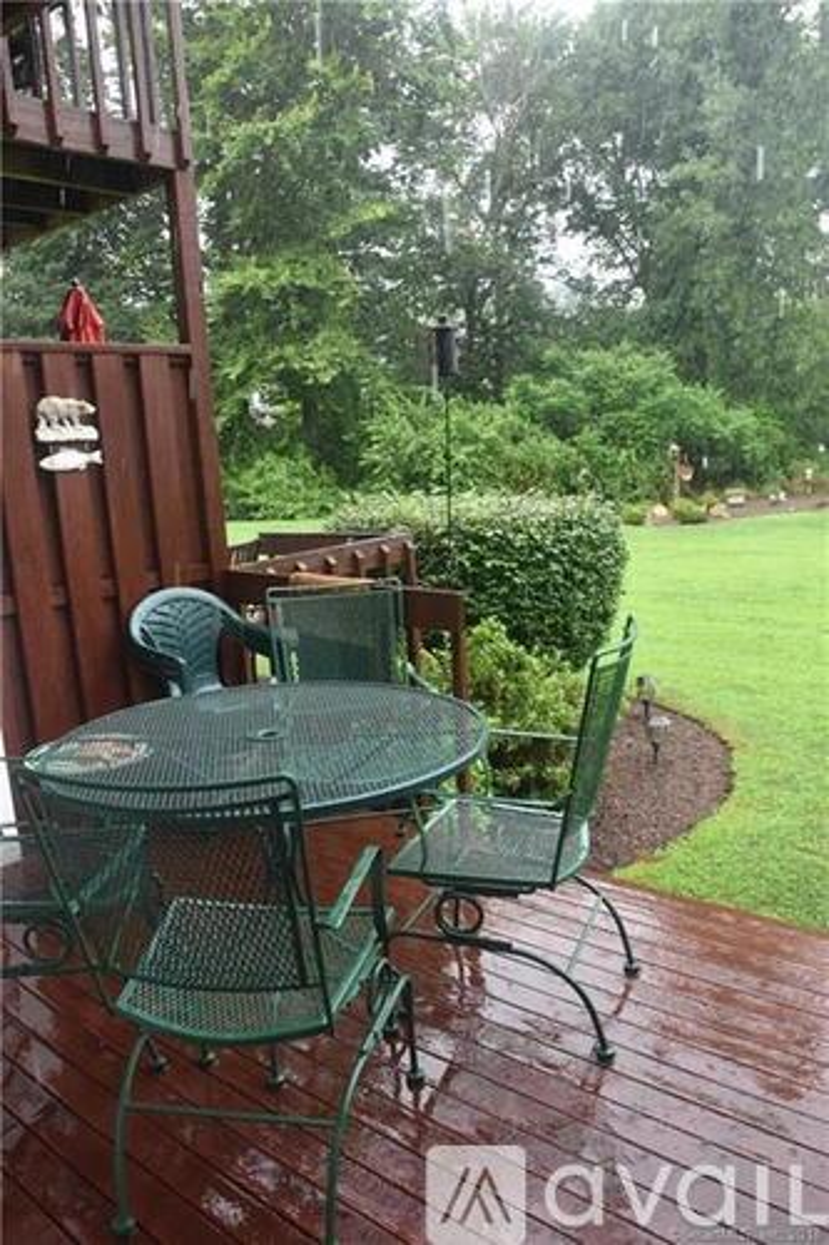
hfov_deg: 43.6
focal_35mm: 30
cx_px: 414
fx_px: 1037
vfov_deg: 61.9
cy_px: 622
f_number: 5.6
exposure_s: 1/125
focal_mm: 20
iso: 800
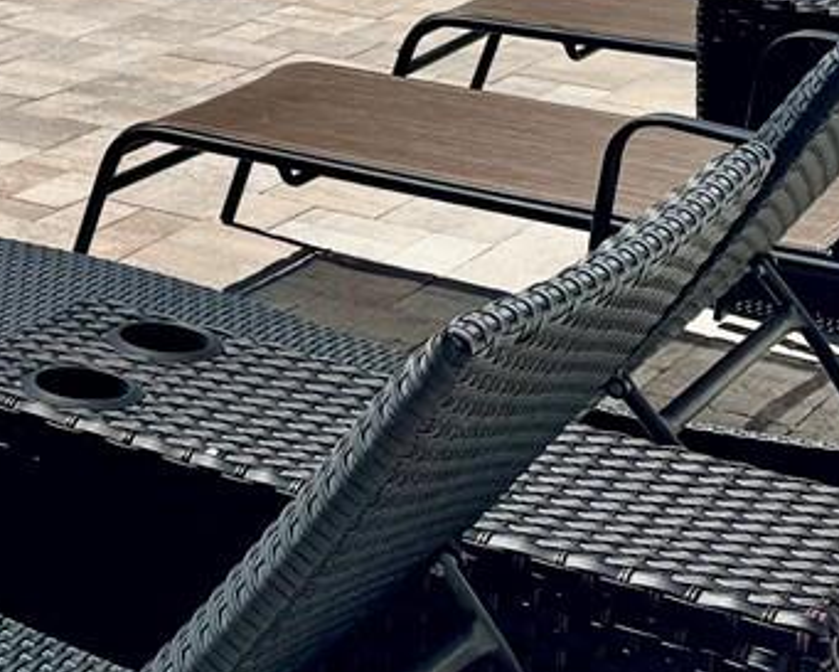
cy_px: -529
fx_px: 2732
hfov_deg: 15.8
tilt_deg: -1.6
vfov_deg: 12.8
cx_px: -472
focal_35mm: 110
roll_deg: +0.4
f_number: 1.78
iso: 80
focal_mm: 6.76
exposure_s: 1/9009
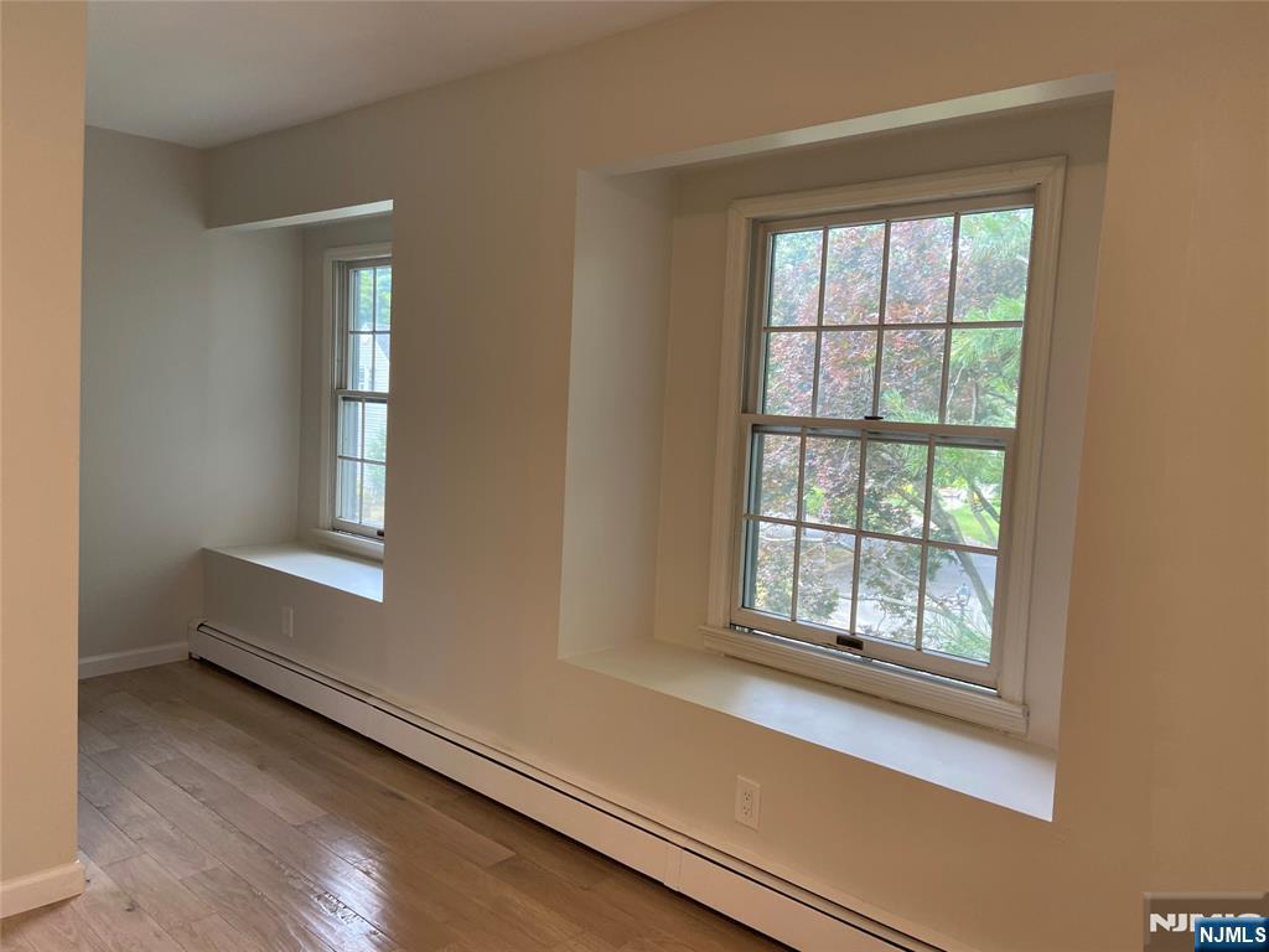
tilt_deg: -4.6
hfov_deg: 67.3
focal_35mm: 26
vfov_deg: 53.1
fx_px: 953
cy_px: 476
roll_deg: -2.6
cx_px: 634
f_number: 1.8
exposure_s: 1/120
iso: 125
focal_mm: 4.25
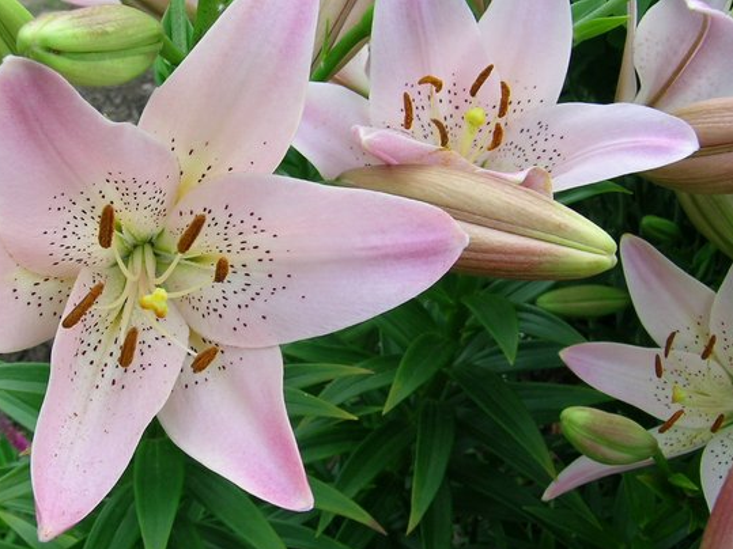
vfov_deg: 31.5
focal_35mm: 46
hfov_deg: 40.8
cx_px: 254
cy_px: 254
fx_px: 974
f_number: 4.1
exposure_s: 1/94.6
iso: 50
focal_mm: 6.5
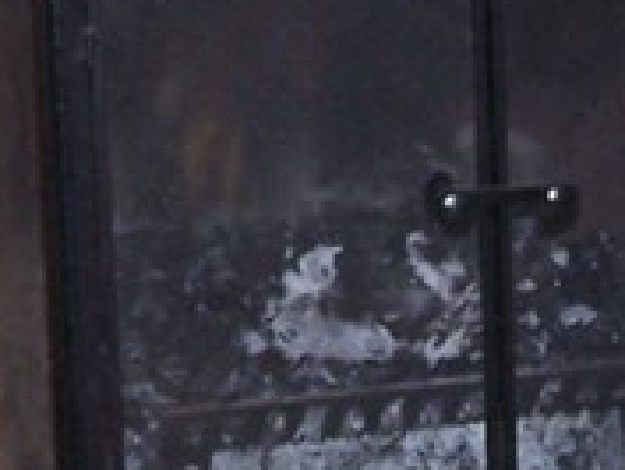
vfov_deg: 6.7
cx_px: 314
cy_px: -110
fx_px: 3975
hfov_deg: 9.0
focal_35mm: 220
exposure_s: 1/60
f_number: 2.8
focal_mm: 6.3
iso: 140
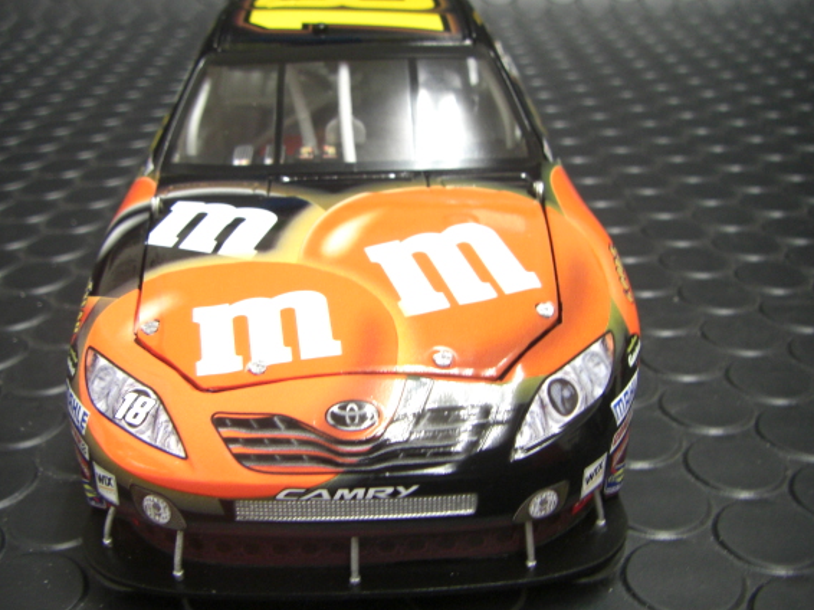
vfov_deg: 33.6
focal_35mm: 43
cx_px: 367
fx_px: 1011
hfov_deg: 43.8
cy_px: 306
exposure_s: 1/13
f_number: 3.4
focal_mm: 6.3
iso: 200
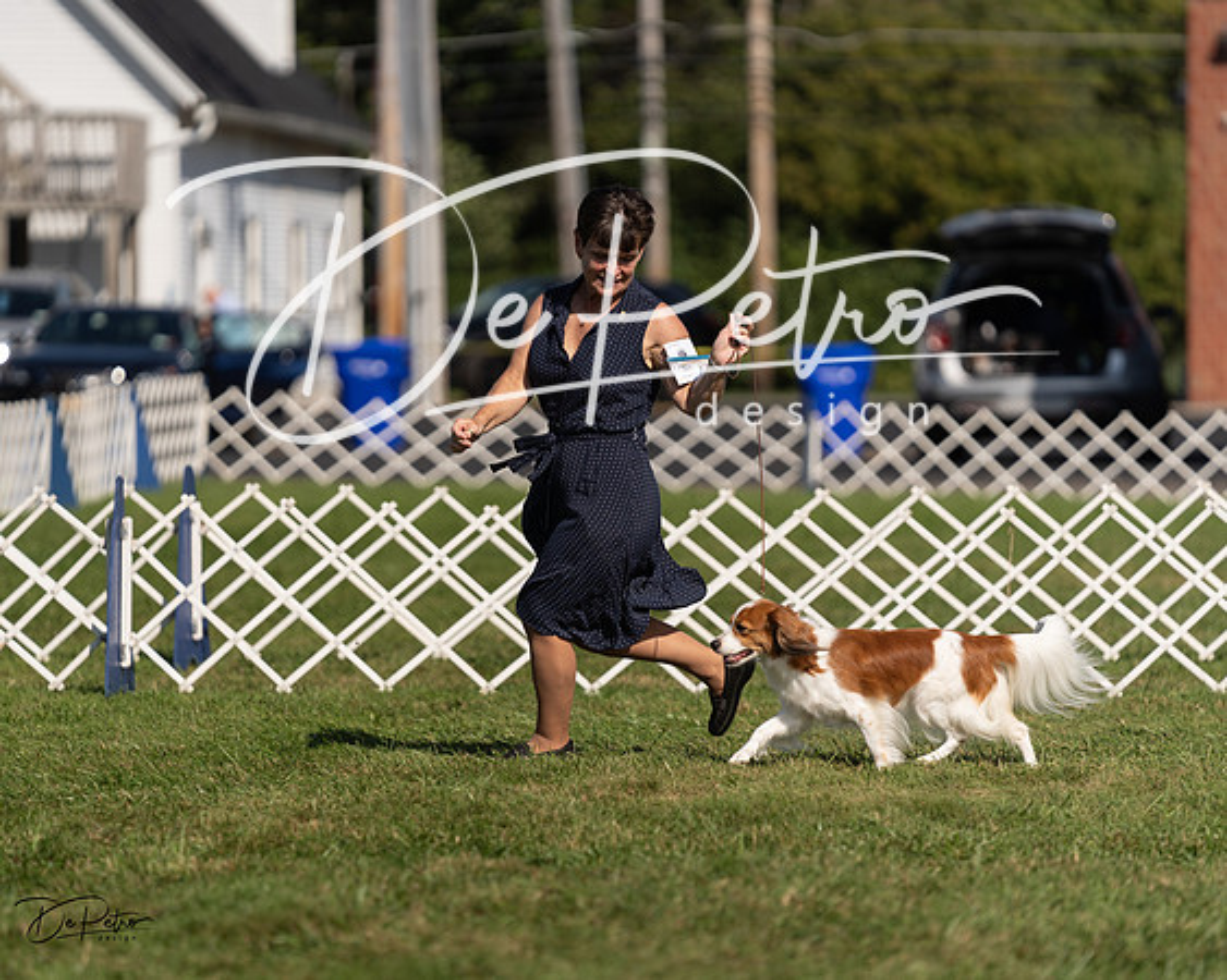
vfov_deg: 6.9
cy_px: 490
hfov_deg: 8.6
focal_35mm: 225
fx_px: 8177
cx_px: 614
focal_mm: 200
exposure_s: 1/2500
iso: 100
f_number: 3.2
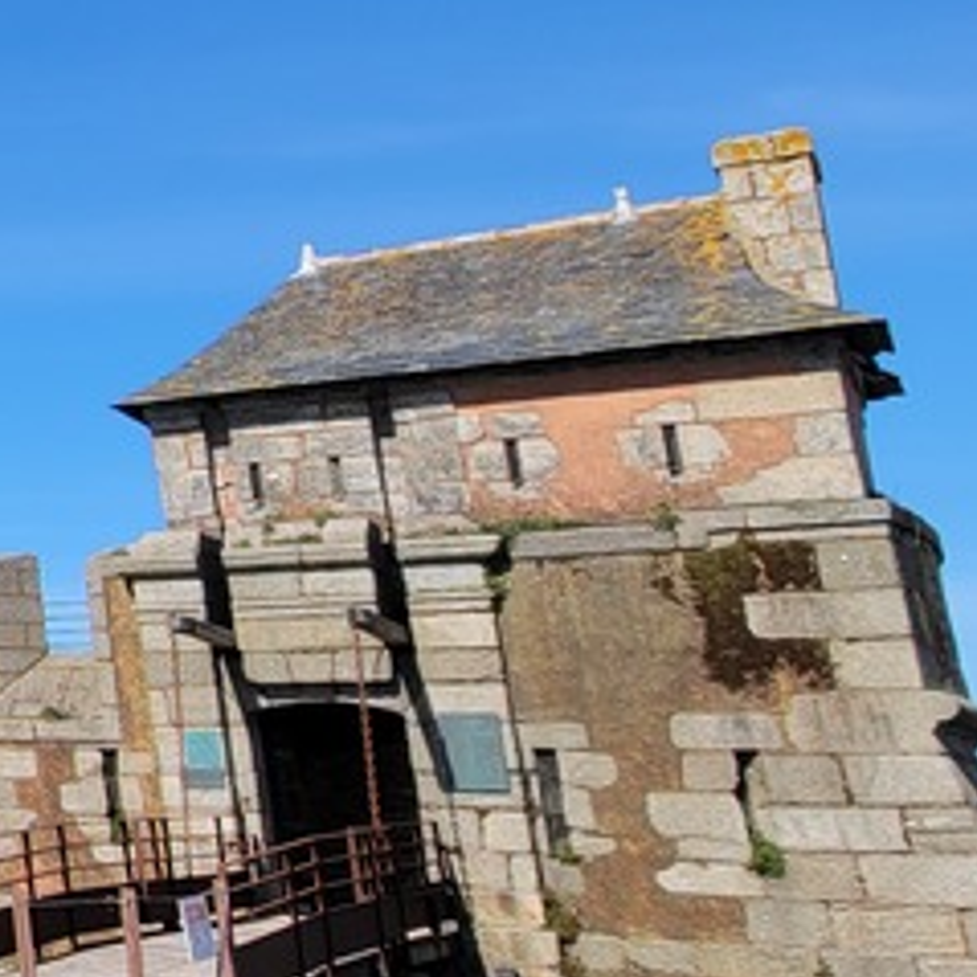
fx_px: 1533
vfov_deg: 35.2
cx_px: -977
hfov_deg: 19.4
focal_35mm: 48
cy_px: 384
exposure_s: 1/1614
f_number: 2.2
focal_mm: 2.2
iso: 50
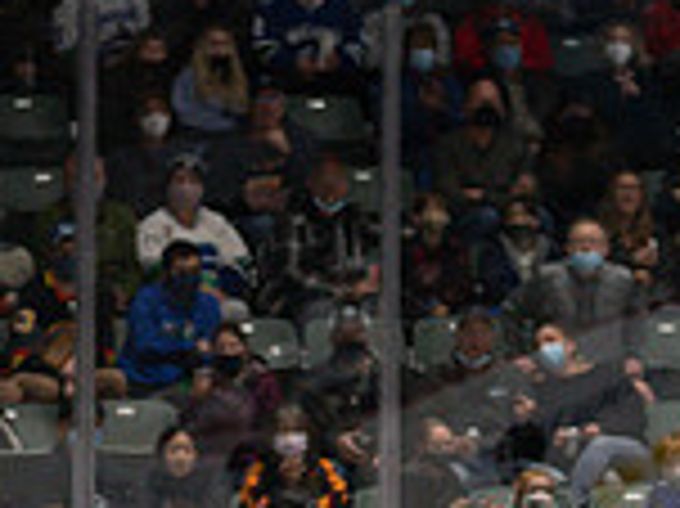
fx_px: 5810
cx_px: 446
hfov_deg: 6.7
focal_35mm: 296
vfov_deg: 5.0
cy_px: 668
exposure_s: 1/1000
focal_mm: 70
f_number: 2.8
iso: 2000
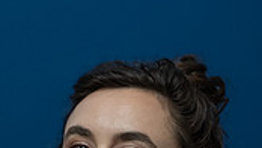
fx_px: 1821
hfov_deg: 8.2
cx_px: 104
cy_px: 291
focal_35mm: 262
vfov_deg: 4.6
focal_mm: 75
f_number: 2.8
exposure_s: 1/1250
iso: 1600
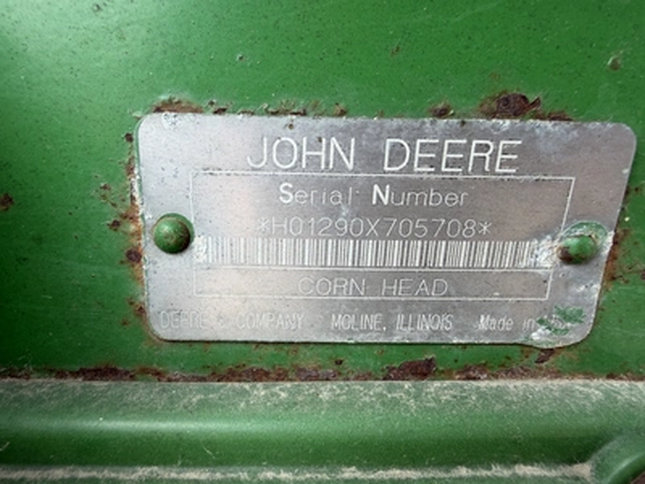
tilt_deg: -16.3
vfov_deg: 56.8
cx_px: 322
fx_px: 447
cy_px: 242
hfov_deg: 71.6
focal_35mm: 24
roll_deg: -1.5
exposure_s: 1/121
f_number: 2.2
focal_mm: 2.22
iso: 40
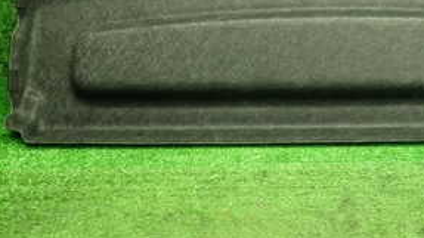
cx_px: 344
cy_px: -3
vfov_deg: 20.3
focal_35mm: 57
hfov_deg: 35.4
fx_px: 640
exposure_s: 1/30
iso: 320
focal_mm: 4.5
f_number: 2
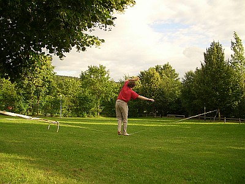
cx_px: 122
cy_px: 92
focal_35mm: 35
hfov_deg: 52.6
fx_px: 248
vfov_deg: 40.7
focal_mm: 5.8
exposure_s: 1/400
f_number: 2.6
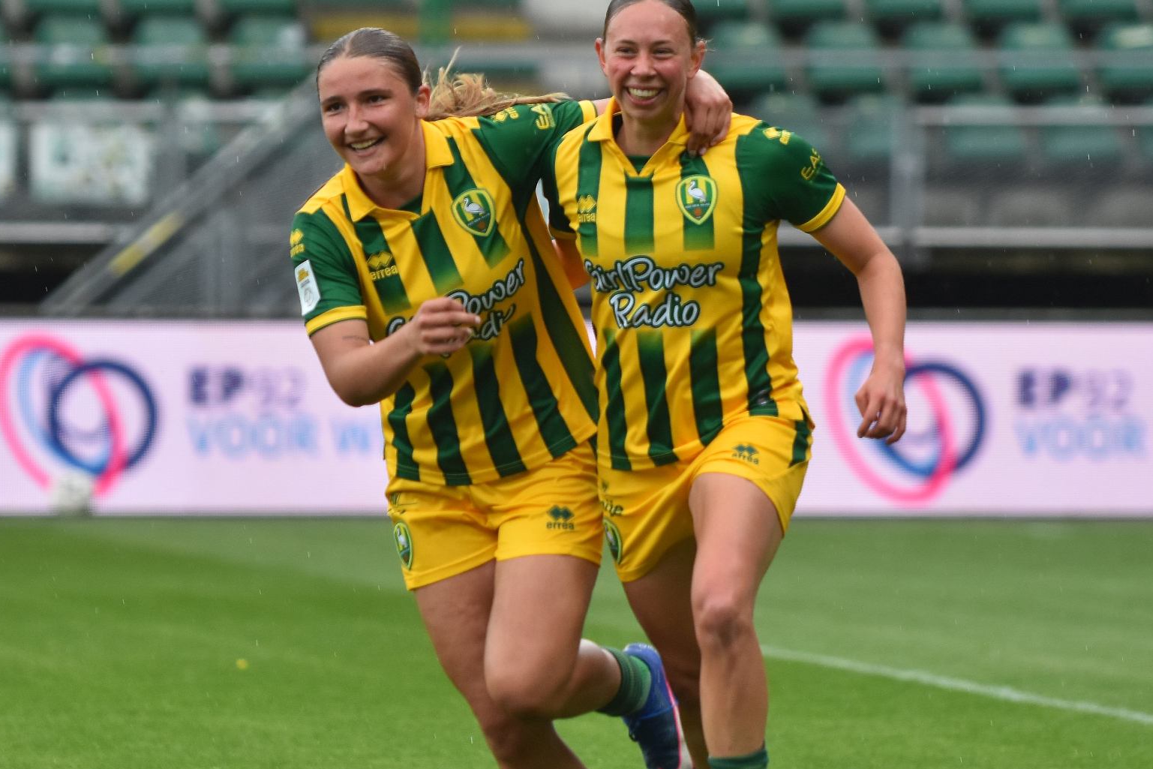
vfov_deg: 3.9
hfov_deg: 5.8
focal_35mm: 356
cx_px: 593
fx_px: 11402
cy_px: 408
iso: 500
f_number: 3.2
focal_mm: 190
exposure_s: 1/640
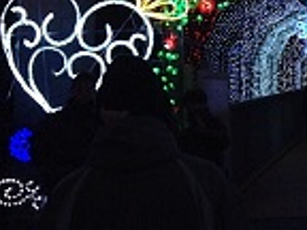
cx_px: 360
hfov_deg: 20.5
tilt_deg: +3.8
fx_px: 798
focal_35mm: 90
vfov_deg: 16.2
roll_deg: +1.6
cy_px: 32
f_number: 2.4
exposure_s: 1/100
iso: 320
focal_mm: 4.12
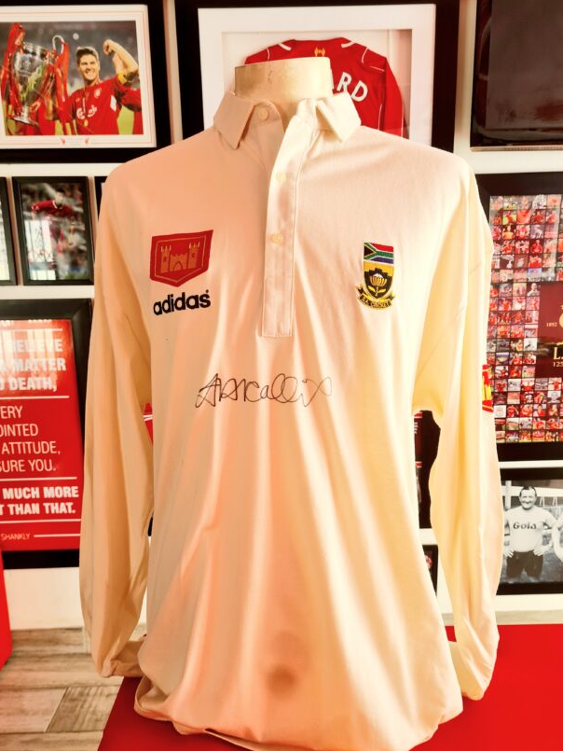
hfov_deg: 49.7
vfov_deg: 63.4
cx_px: 294
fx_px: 607
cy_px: 397
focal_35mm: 28
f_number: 1.8
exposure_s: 1/167
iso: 50
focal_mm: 5.4
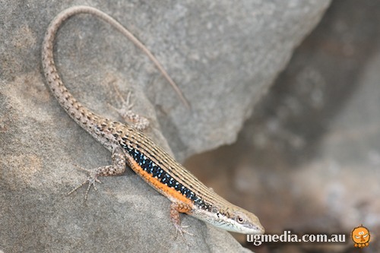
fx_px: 1662
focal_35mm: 158
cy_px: 126
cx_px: 190
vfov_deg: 8.7
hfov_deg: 13.0
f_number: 7.1
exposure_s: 1/250
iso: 500
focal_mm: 105
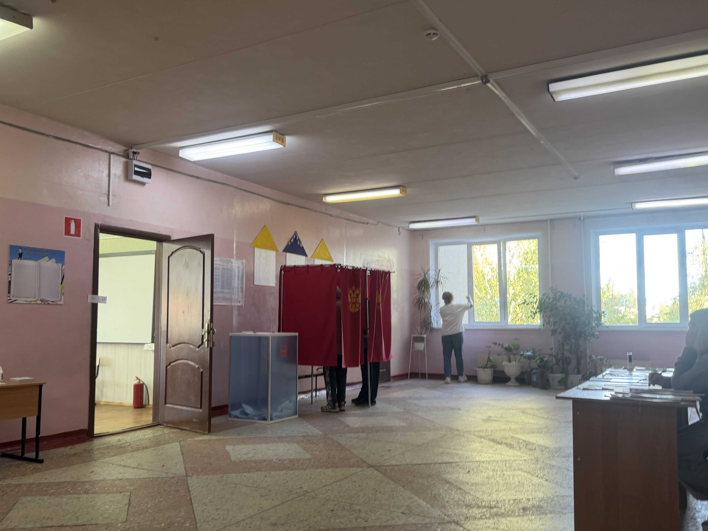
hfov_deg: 58.2
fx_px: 634
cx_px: 316
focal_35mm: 31
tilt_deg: +4.3
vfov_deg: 45.4
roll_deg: -0.4
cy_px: 278
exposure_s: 1/50
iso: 125
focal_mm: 6.76
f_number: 1.78
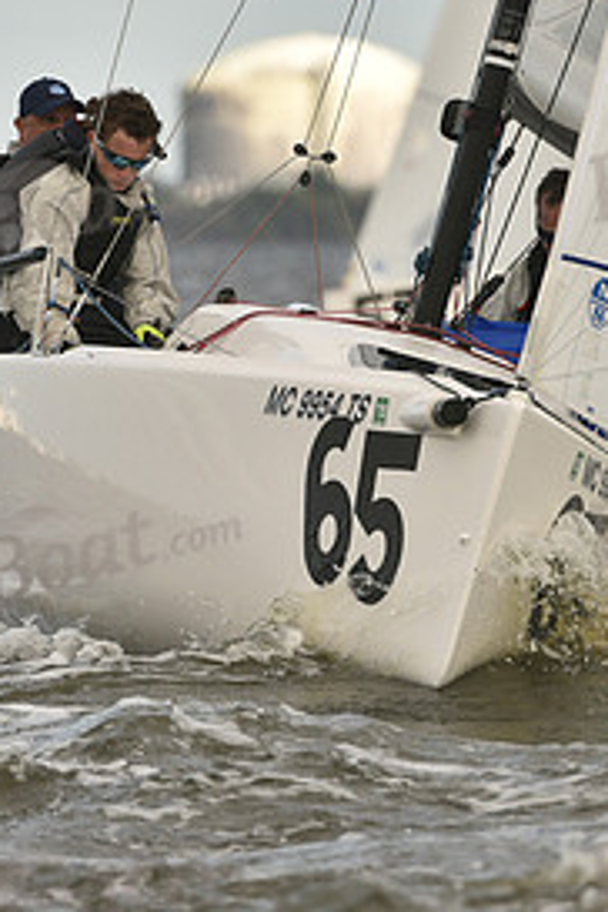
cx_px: 418
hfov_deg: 1.7
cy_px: 356
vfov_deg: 2.6
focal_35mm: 808
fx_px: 20468
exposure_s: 1/1000
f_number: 7.1
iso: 320
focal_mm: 380
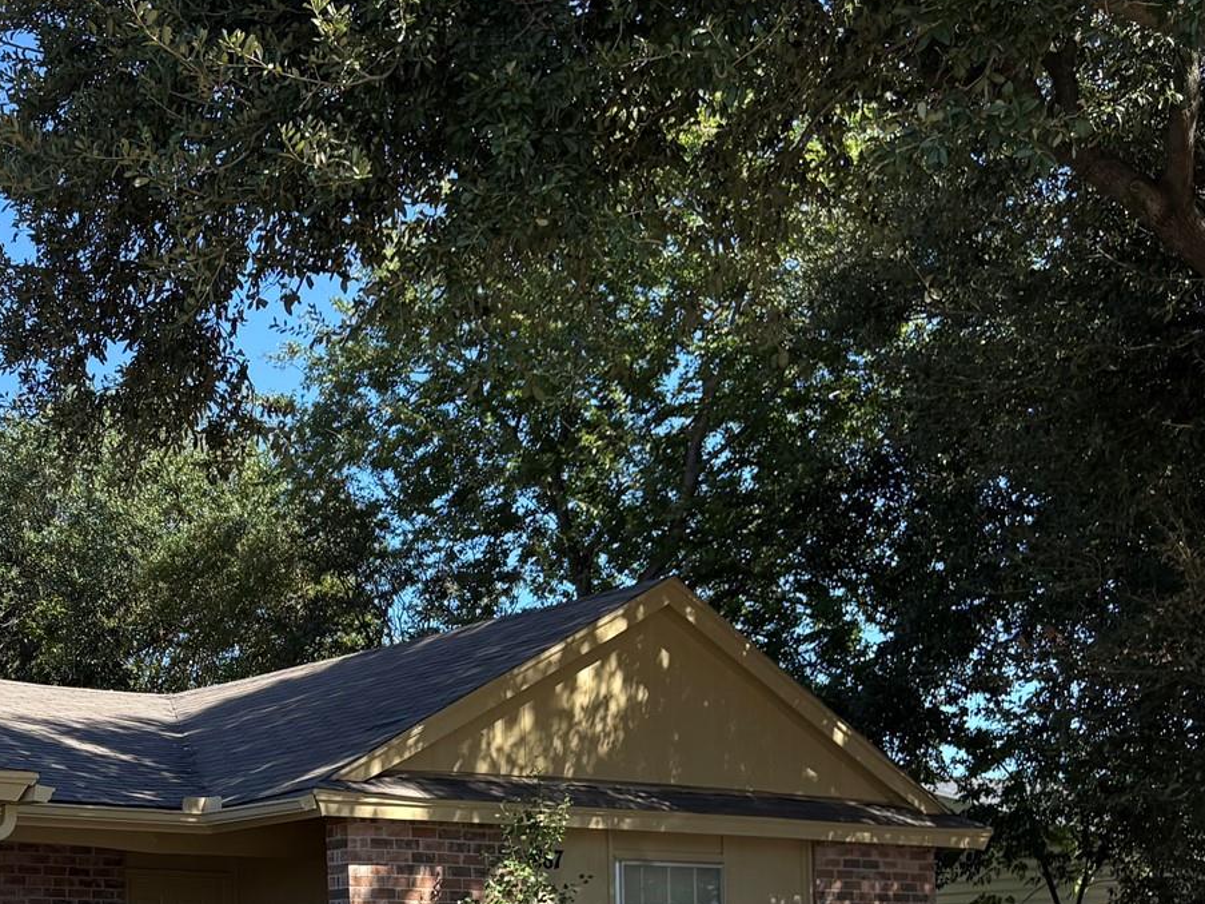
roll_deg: +1.5
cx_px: -12
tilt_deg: +2.0
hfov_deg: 30.3
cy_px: 921
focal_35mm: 59
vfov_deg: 23.7
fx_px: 2054
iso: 50
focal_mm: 5.96
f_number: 1.6
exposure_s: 1/1420
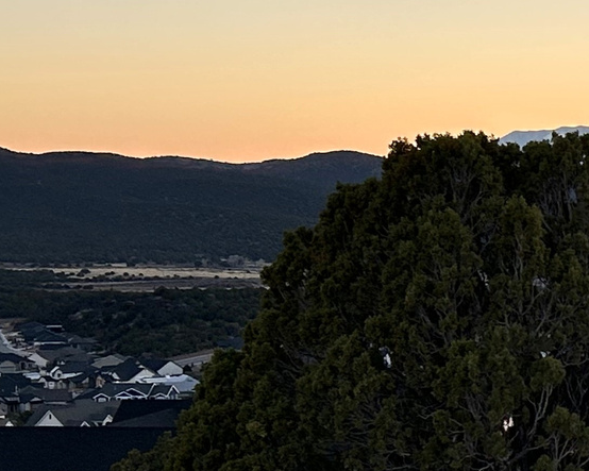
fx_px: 2266
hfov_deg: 13.7
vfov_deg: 11.8
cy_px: 383
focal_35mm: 130
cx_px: 933
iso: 50
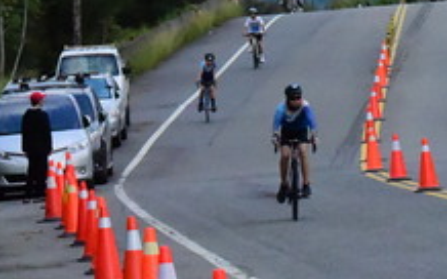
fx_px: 4883
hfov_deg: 5.2
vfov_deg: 3.3
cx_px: 287
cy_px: 108
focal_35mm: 401
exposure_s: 1/3200
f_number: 14
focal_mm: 110
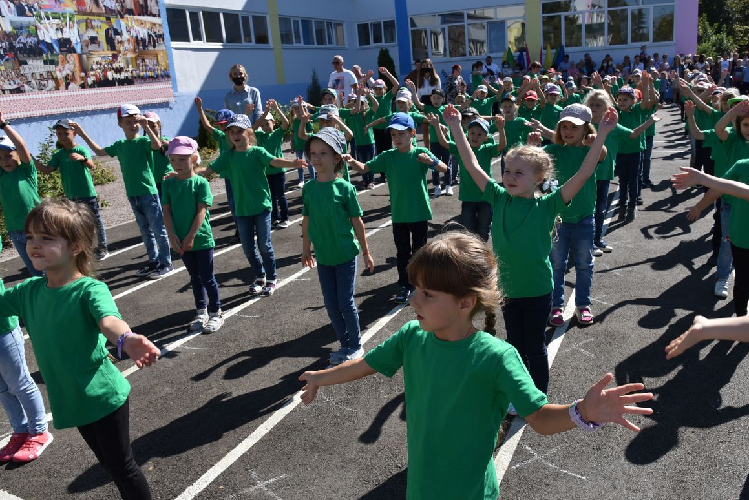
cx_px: 419
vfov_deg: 45.0
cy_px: 265
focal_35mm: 29
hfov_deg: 63.4
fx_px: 604
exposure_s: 1/400
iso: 250
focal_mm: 24
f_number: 10
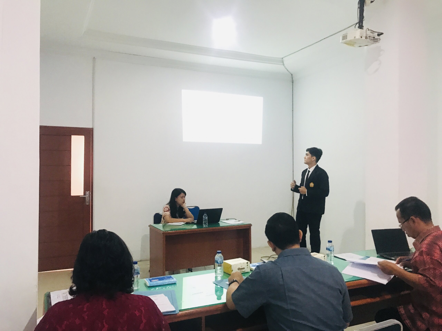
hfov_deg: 63.4
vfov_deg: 49.7
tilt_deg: -0.3
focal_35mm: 28
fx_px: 358
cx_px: 221
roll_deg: +0.1
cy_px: 166
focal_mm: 3.99
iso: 100
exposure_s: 1/9
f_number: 1.8
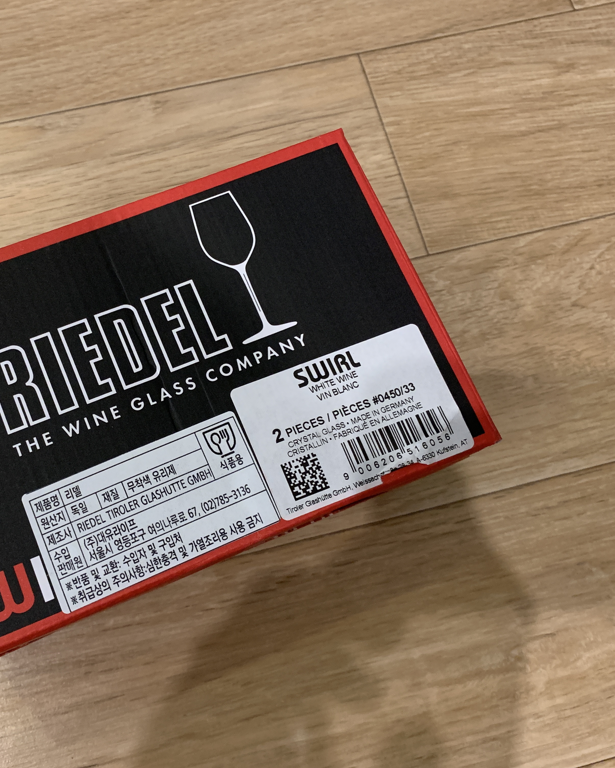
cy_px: 383
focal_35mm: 34
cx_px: 171
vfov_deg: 52.8
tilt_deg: -76.4
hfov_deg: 42.3
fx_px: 774
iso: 400
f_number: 1.8
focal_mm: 4.25
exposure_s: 1/43
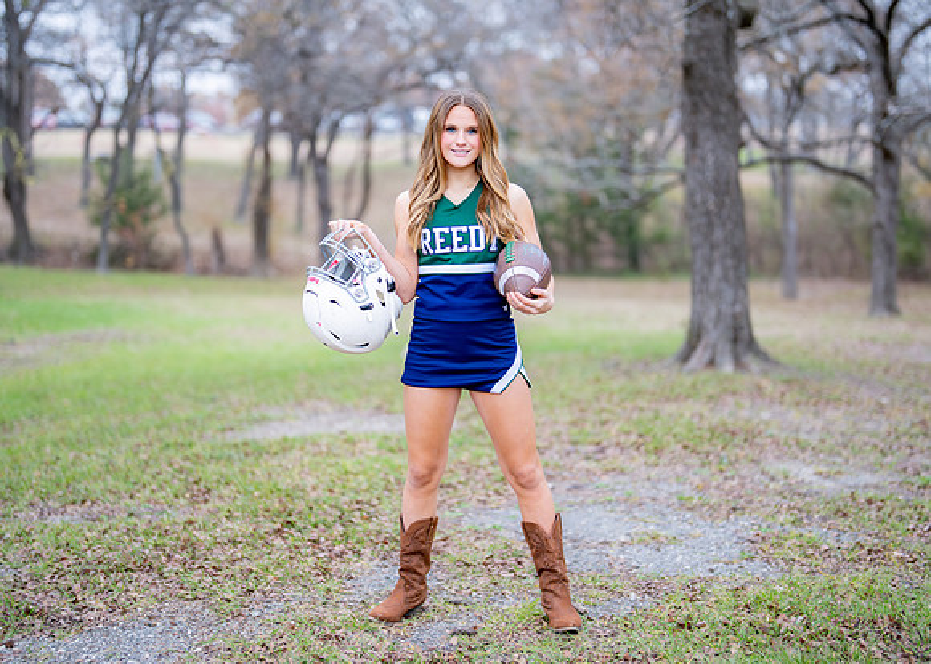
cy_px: 311
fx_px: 1594
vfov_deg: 23.5
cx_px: 474
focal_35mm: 60
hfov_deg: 32.6
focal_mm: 50
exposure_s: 1/500
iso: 800
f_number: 1.2
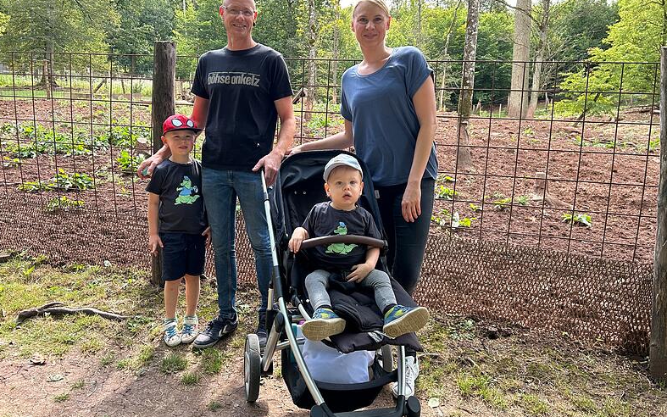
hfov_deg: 66.5
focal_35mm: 28
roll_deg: -0.4
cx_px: 335
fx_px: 509
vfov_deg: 44.5
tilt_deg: -6.1
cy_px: 206
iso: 40
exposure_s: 1/220
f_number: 1.5
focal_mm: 5.7
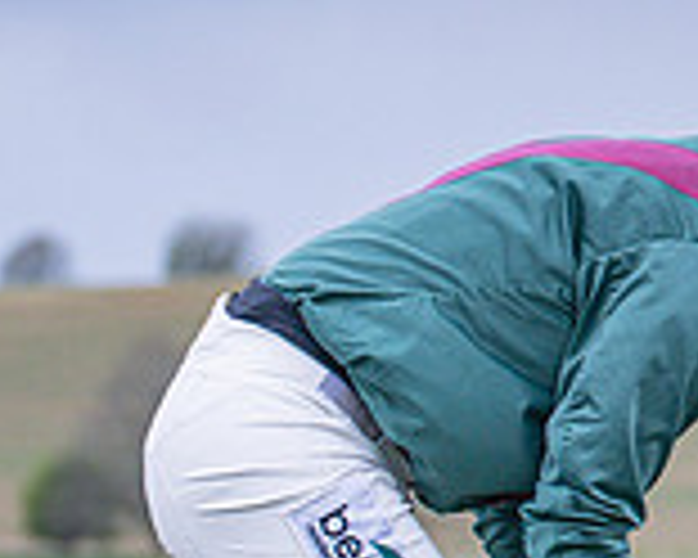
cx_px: 103
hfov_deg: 4.5
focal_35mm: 429
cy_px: 1008
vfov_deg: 3.6
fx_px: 8862
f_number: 3.2
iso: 400
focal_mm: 70
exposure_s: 1/1600
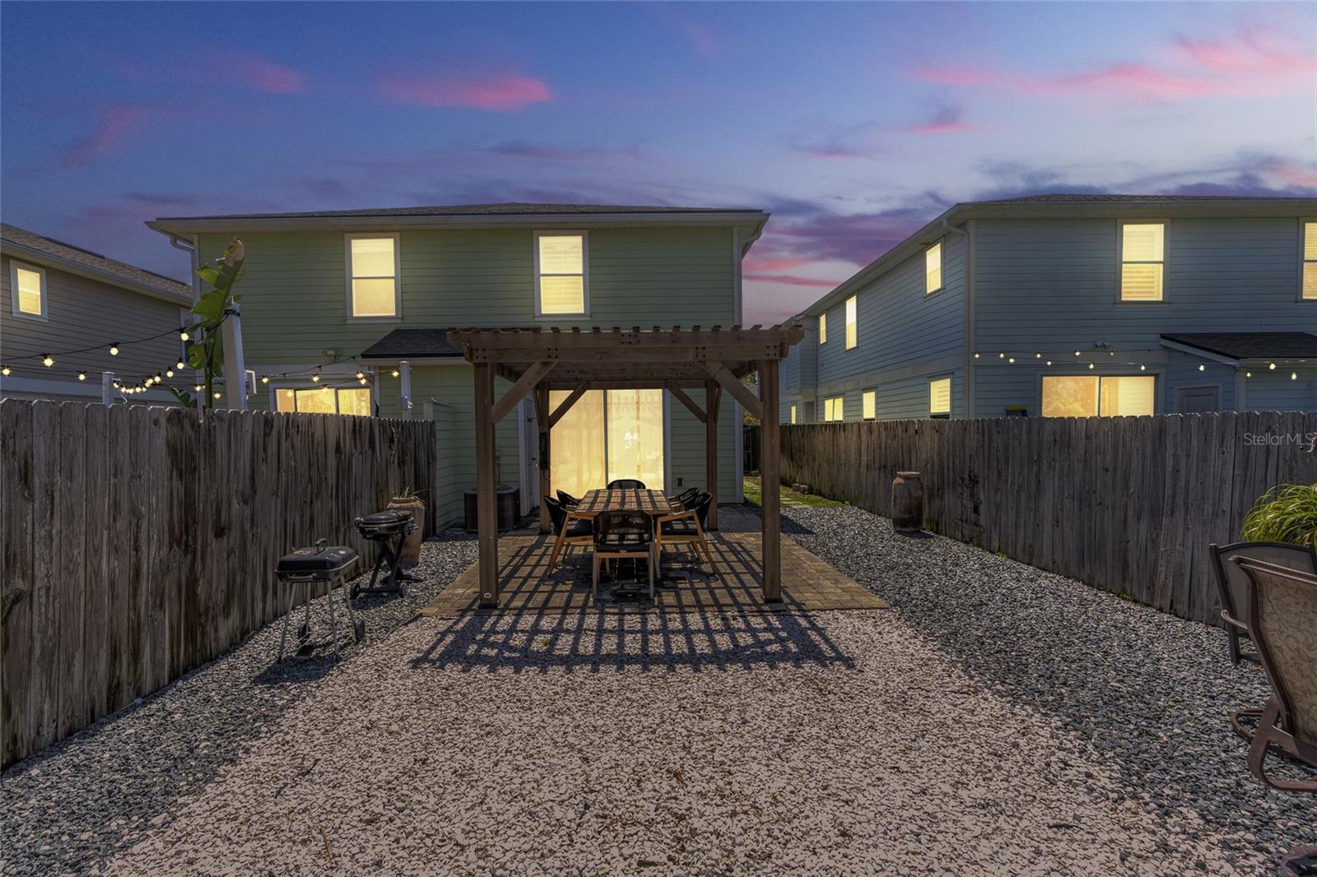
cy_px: 438
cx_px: 658
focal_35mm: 16
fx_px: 585
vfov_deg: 73.7
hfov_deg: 96.7
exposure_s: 1/4000
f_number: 9
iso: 160
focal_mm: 16
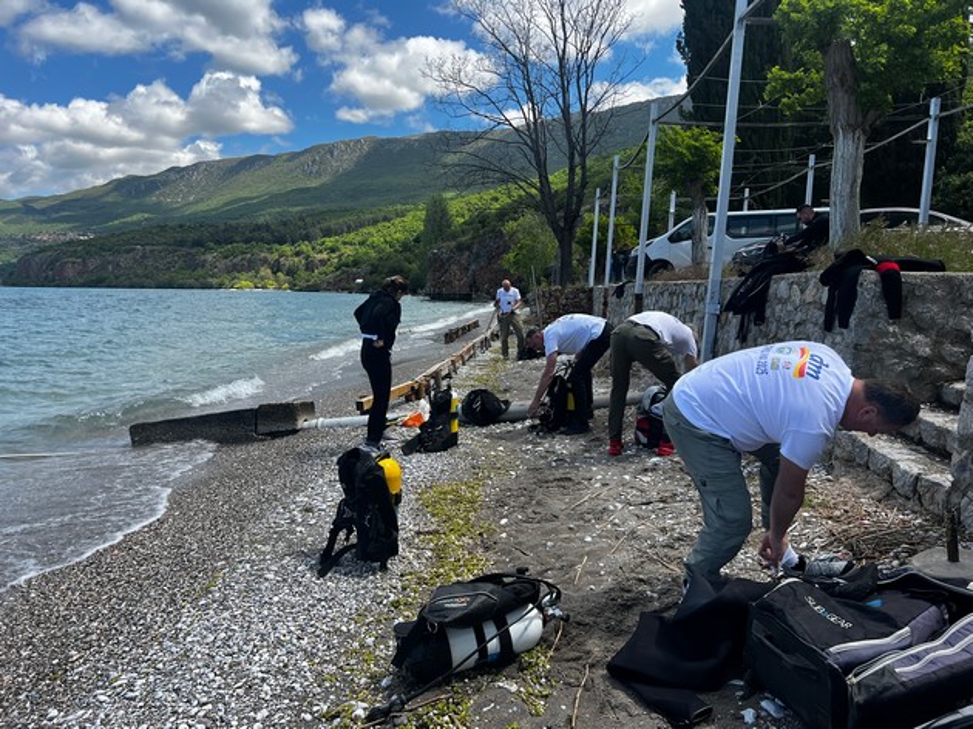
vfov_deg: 53.0
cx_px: 486
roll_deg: -1.4
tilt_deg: -6.2
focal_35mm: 26
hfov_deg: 67.3
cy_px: 364
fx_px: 731
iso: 50
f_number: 1.5
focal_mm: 5.7
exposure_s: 1/2404
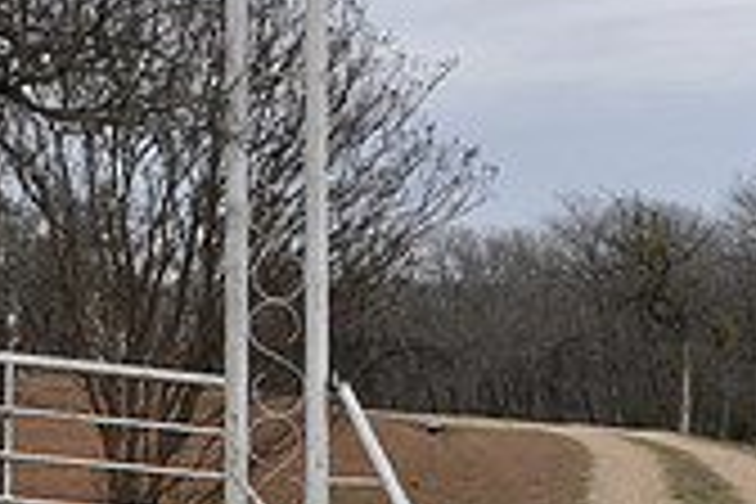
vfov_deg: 9.4
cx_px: 747
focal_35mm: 145
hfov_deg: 14.0
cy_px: -29
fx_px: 3045
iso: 200
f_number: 9
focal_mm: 28
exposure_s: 1/80
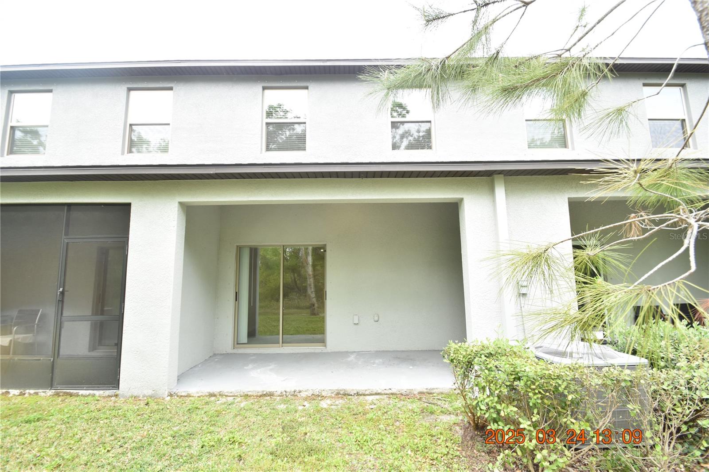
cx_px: 354
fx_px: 295
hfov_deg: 100.4
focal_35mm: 15
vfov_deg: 77.3
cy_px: 236
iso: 400
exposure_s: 1/200
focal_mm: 10
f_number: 7.1
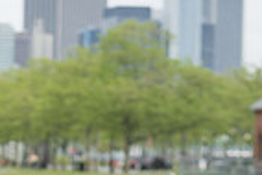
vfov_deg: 4.3
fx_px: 2309
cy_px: 284
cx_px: -65
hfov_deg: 6.4
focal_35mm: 317
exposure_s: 1/1600
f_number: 2.8
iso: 100
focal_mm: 75
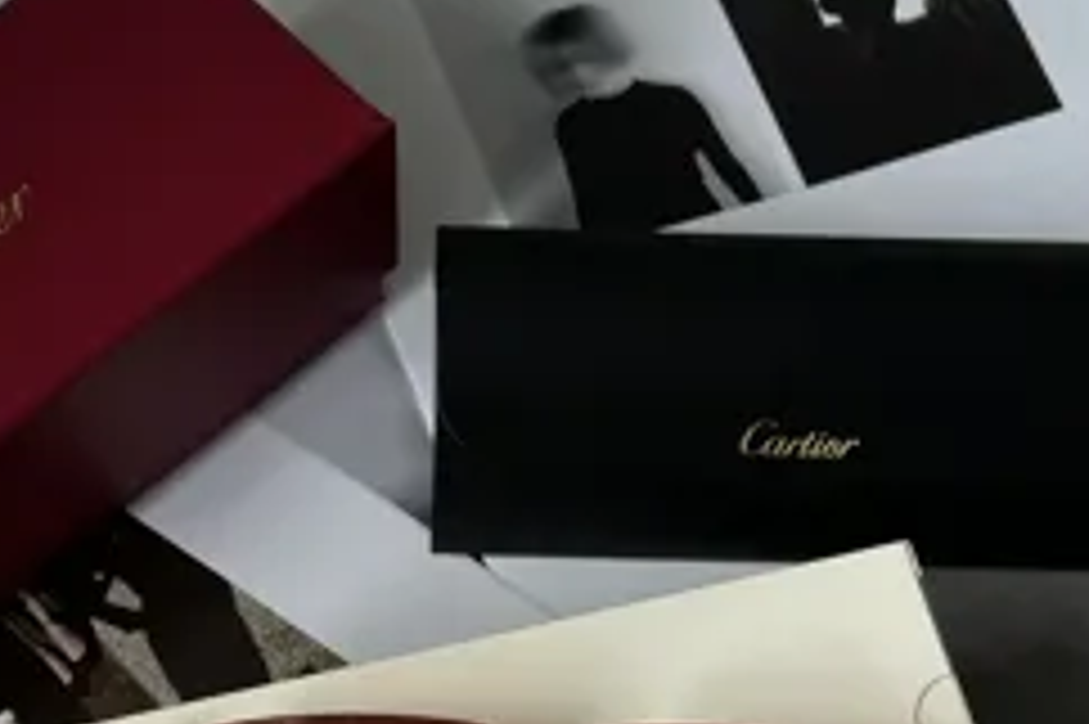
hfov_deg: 20.6
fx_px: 2993
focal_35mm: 99
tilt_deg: -67.5
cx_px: 540
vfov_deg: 13.4
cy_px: 859
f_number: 1.78
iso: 64
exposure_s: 1/571
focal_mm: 6.86
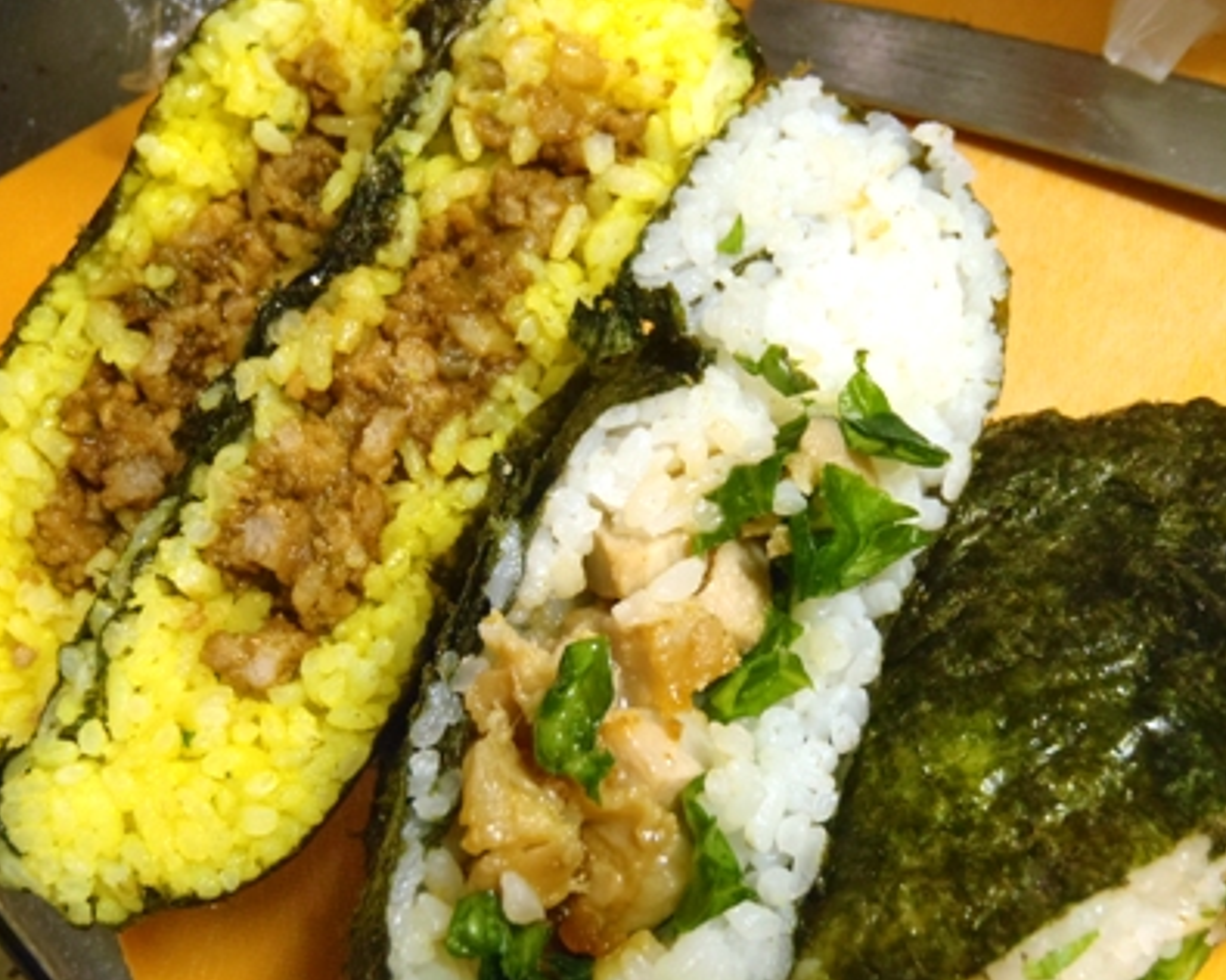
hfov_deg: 46.8
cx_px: 616
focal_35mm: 39
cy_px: 493
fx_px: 1415
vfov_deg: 38.2
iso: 400
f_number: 4.7
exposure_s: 1/8
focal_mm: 6.64
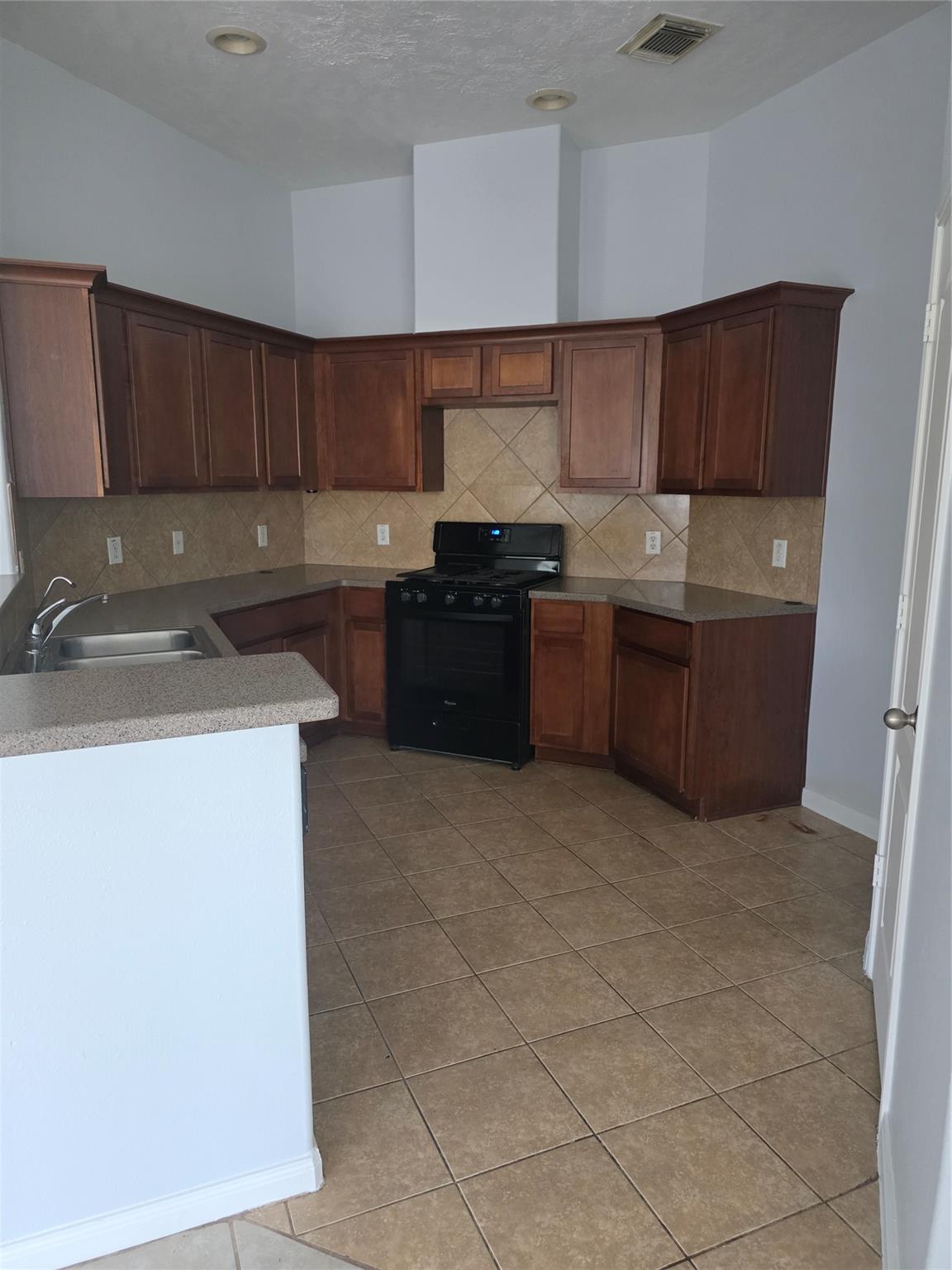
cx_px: 476
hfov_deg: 58.9
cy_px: 635
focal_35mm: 23
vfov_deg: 73.9
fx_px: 843
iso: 800
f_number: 1.7
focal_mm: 6.3
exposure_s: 1/120
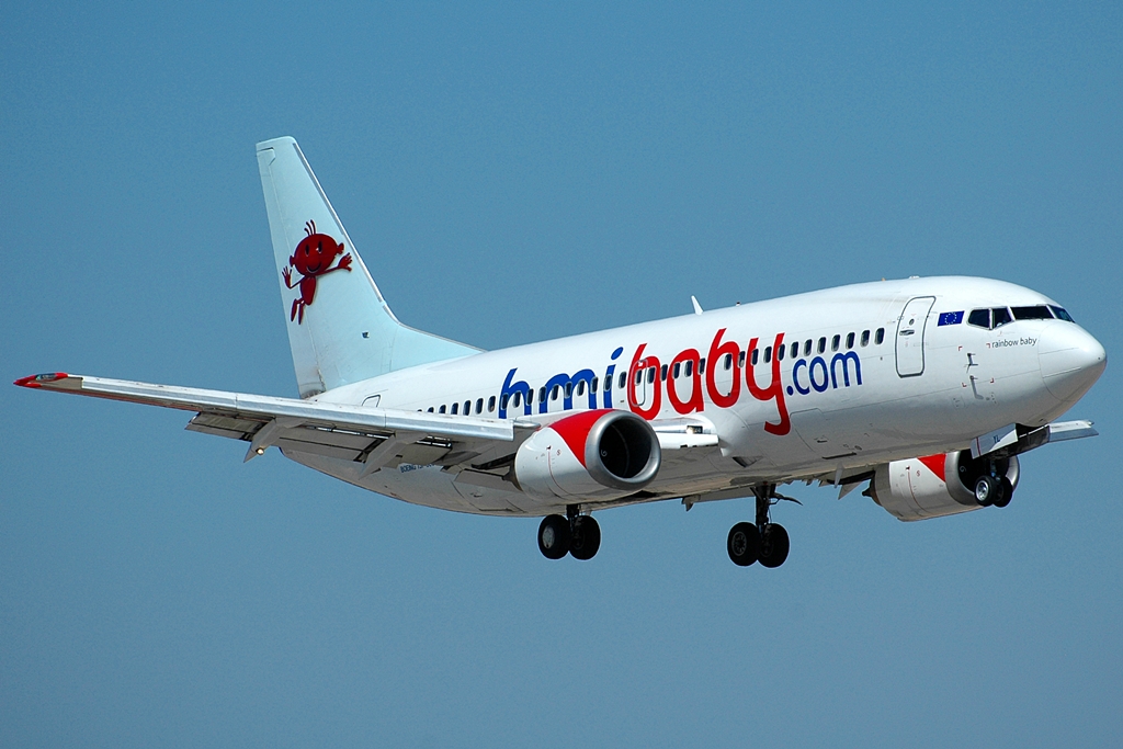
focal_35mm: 375
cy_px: 374
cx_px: 562
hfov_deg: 5.5
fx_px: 11699
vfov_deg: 3.7
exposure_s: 1/2500
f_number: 6.3
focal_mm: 250
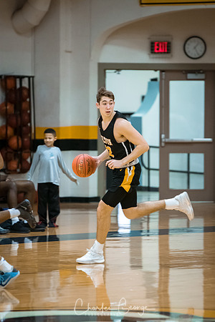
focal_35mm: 300
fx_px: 2687
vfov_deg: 6.9
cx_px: 108
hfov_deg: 4.6
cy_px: 161
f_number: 2.8
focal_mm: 200
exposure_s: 1/400
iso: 3200
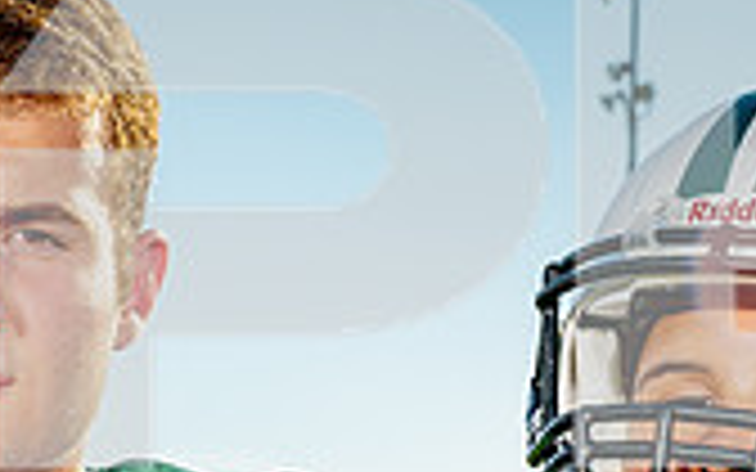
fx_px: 3750
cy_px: 805
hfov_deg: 11.3
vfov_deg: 7.0
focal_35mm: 182
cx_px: -91
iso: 100
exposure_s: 1/125
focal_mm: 48
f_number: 9
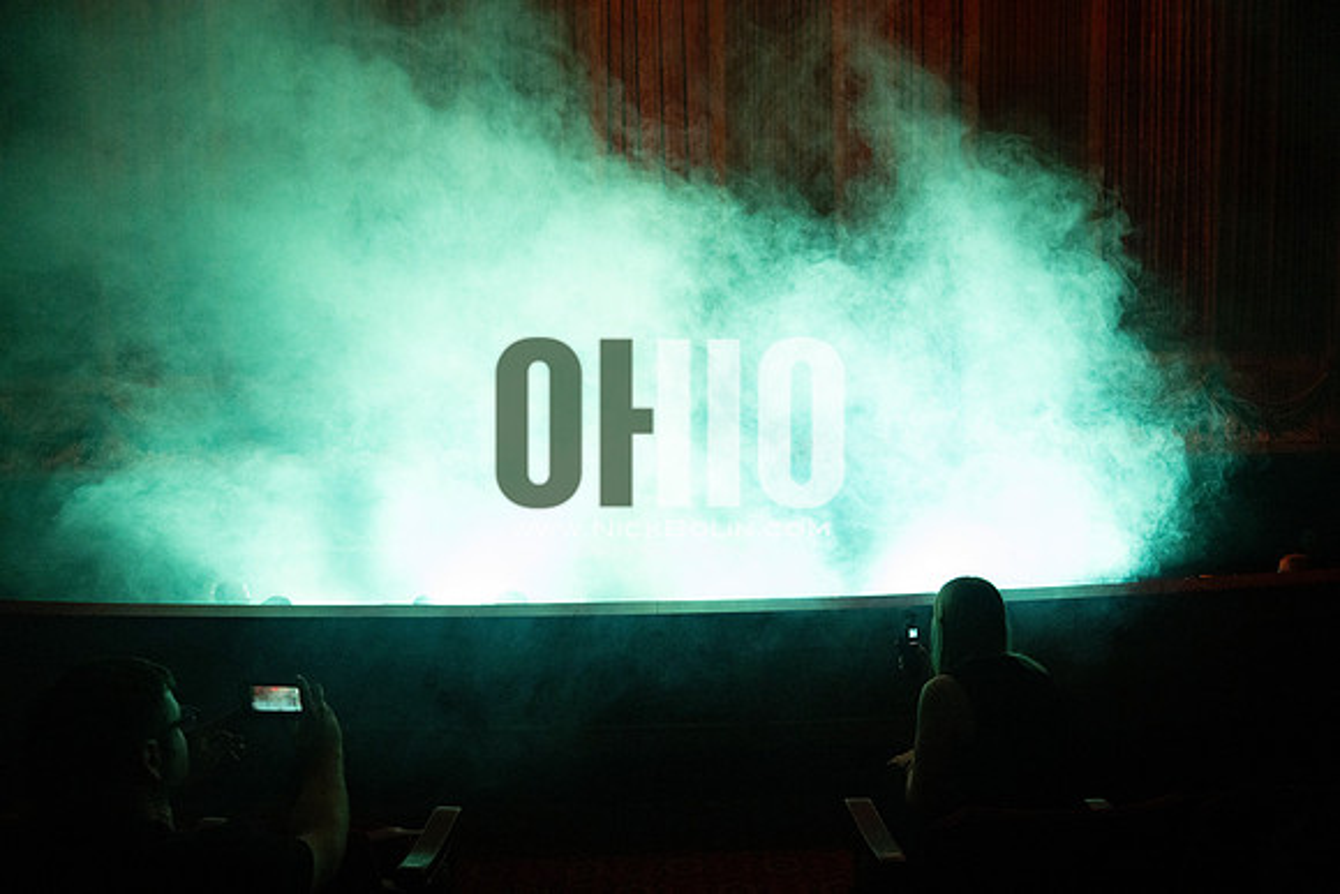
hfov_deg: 73.7
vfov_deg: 53.2
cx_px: 670
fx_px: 894
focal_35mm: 24
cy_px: 447
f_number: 2.8
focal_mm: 24
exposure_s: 1/500
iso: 8000
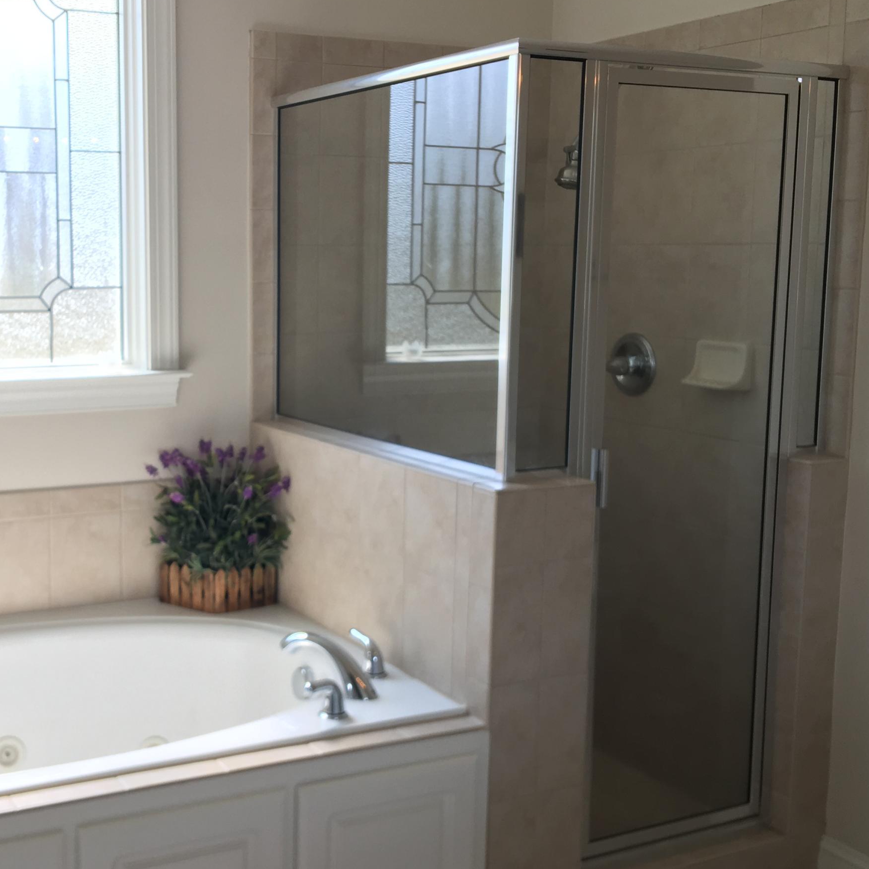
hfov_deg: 37.6
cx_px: 236
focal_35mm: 44
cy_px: 426
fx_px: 1250
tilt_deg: -5.7
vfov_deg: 38.3
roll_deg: -1.0
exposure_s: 1/131
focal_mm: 4.15
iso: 25
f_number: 2.2
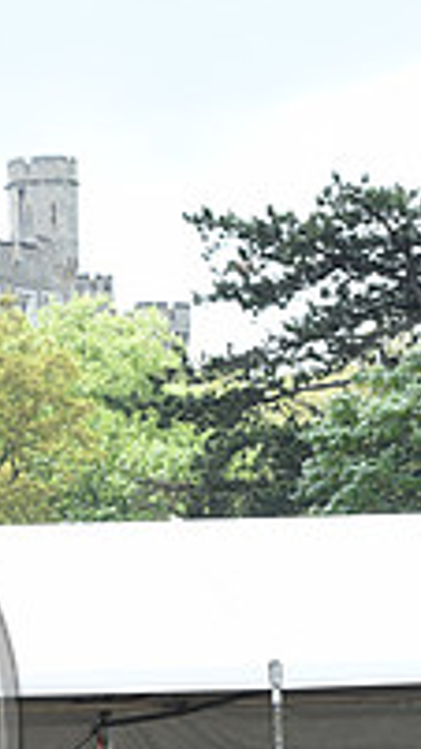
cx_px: -406
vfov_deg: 5.7
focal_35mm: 378
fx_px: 7505
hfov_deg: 3.2
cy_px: 693
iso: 640
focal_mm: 125
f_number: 5
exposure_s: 1/1250
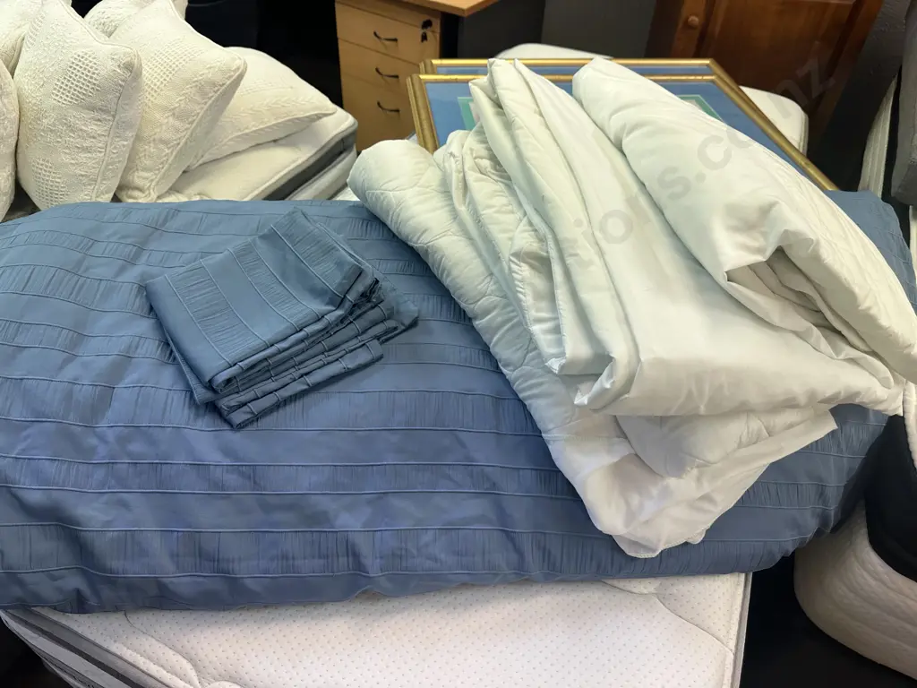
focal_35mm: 24
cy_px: 344
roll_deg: -1.7
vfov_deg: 56.8
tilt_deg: -44.2
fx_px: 636
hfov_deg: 71.6
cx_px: 458
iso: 125
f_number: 1.78
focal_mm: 6.86
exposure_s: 1/100
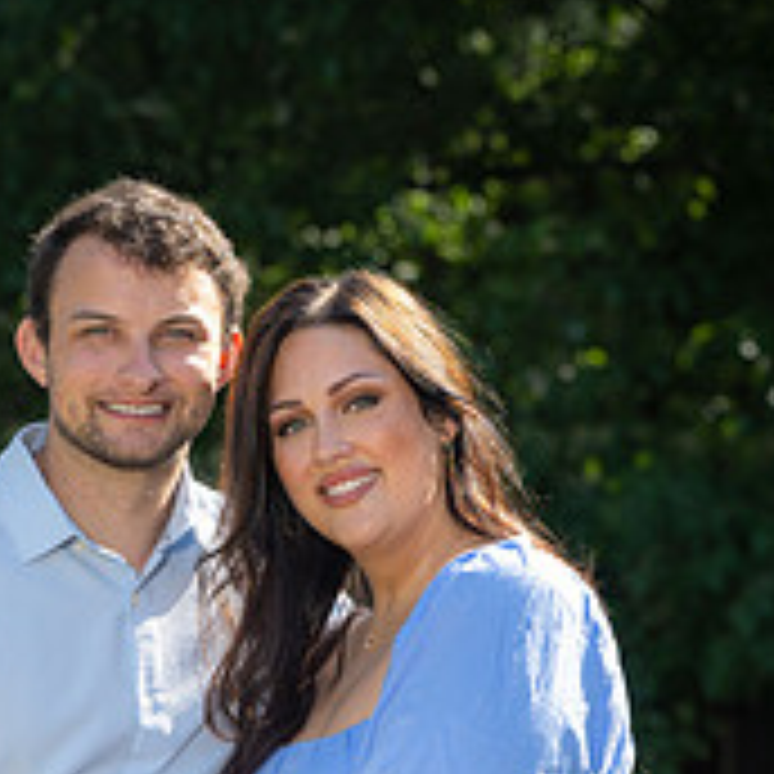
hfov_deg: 7.5
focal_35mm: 233
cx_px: 216
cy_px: 873
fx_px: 5894
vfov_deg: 7.5
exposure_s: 1/160
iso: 100
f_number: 6.3
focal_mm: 105
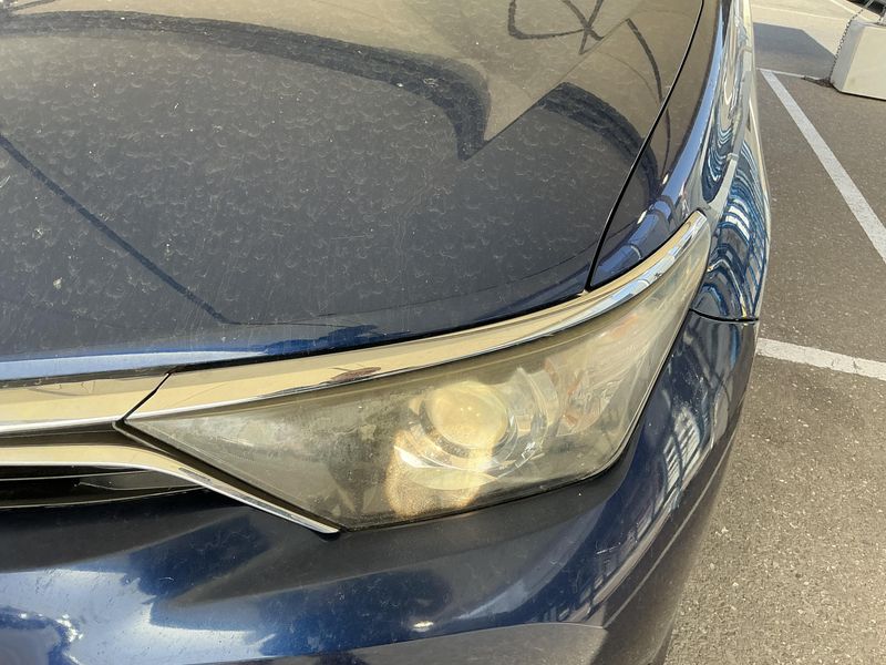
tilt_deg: -33.2
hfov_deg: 63.4
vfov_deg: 49.7
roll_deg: -5.0
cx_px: 443
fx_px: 717
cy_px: 332
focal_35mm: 28
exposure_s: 1/273
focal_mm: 3
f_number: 1.8
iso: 25
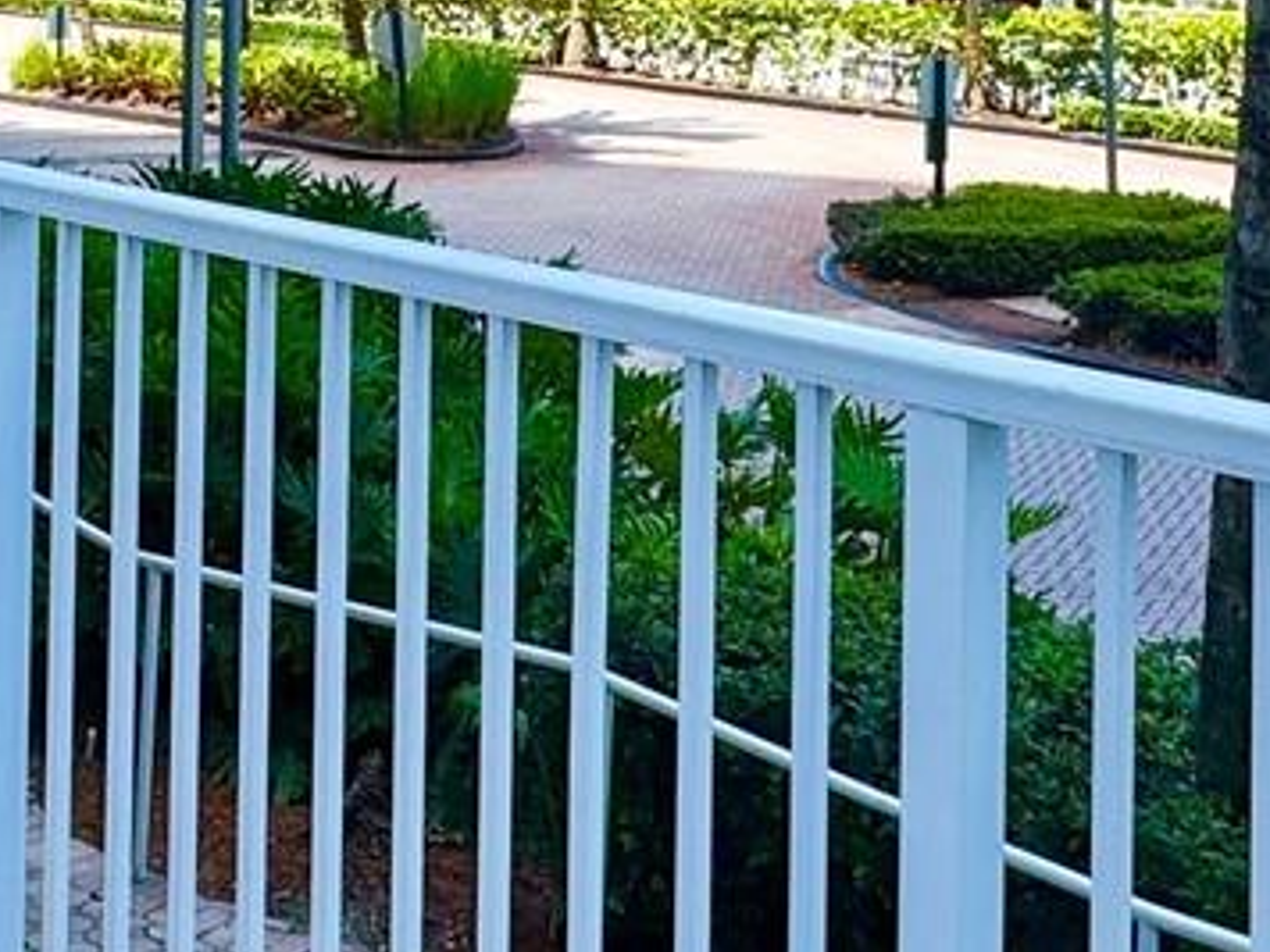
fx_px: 2311
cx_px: 482
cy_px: -175
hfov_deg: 30.6
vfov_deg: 21.7
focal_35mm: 63
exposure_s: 1/910
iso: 40
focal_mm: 2.22
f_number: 2.2
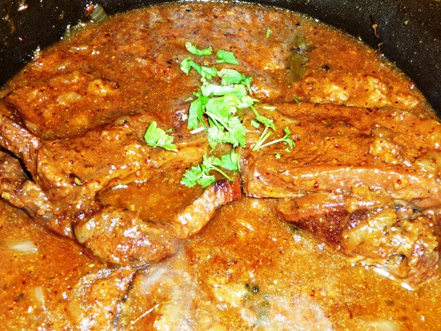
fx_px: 739
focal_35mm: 58
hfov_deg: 33.2
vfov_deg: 25.2
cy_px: 166
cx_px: 220
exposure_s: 1/30
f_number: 4.4
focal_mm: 9.8
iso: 160
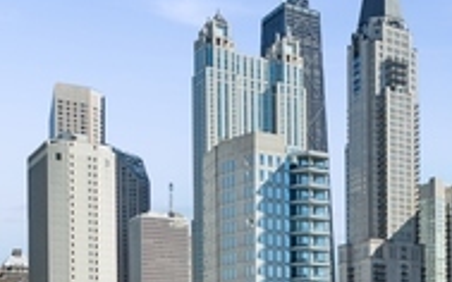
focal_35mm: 62
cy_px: 368
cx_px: 610
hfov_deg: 26.9
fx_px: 764
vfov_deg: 19.3
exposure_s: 1/125
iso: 100
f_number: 11
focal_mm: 11.9
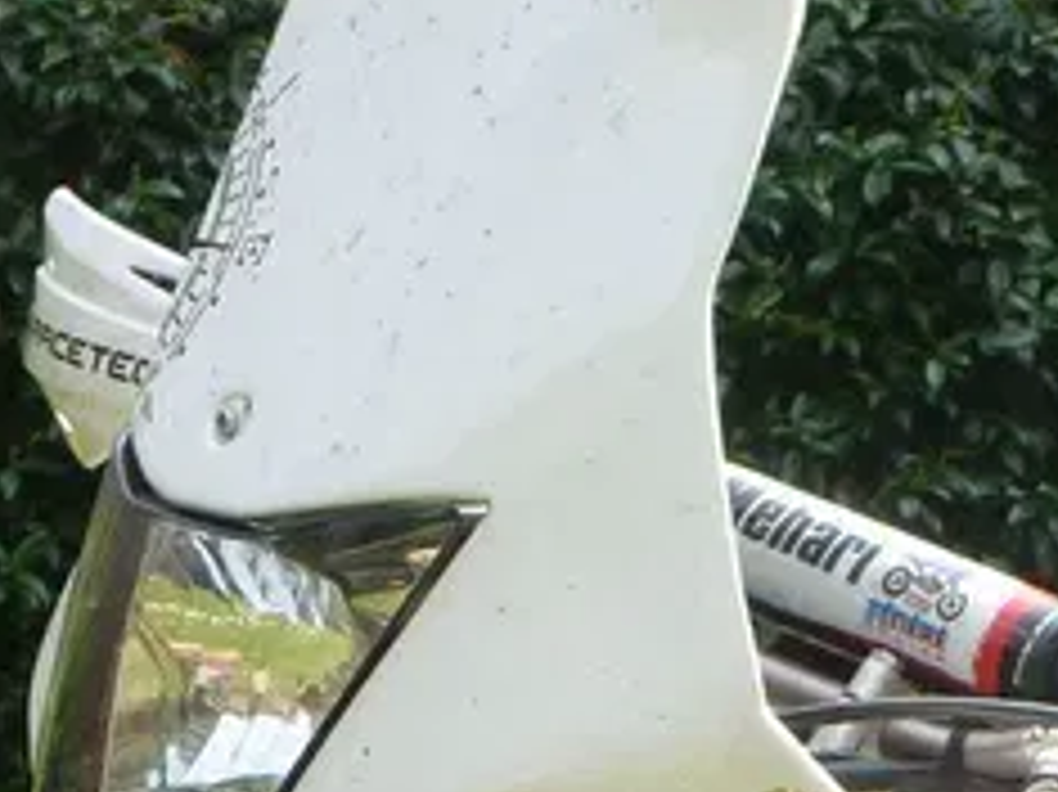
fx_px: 5621
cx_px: 459
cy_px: 1570
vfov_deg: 7.7
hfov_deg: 10.8
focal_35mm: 184
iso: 100
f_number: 3.6
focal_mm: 6.5
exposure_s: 1/200
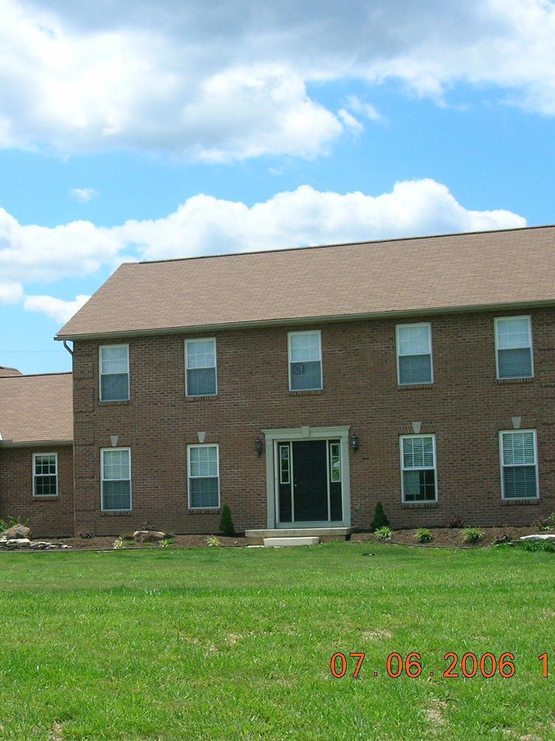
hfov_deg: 23.5
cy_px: 369
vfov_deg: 31.2
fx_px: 1326
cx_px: 186
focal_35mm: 62
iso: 71
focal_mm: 7.7
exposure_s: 1/437
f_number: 5.4
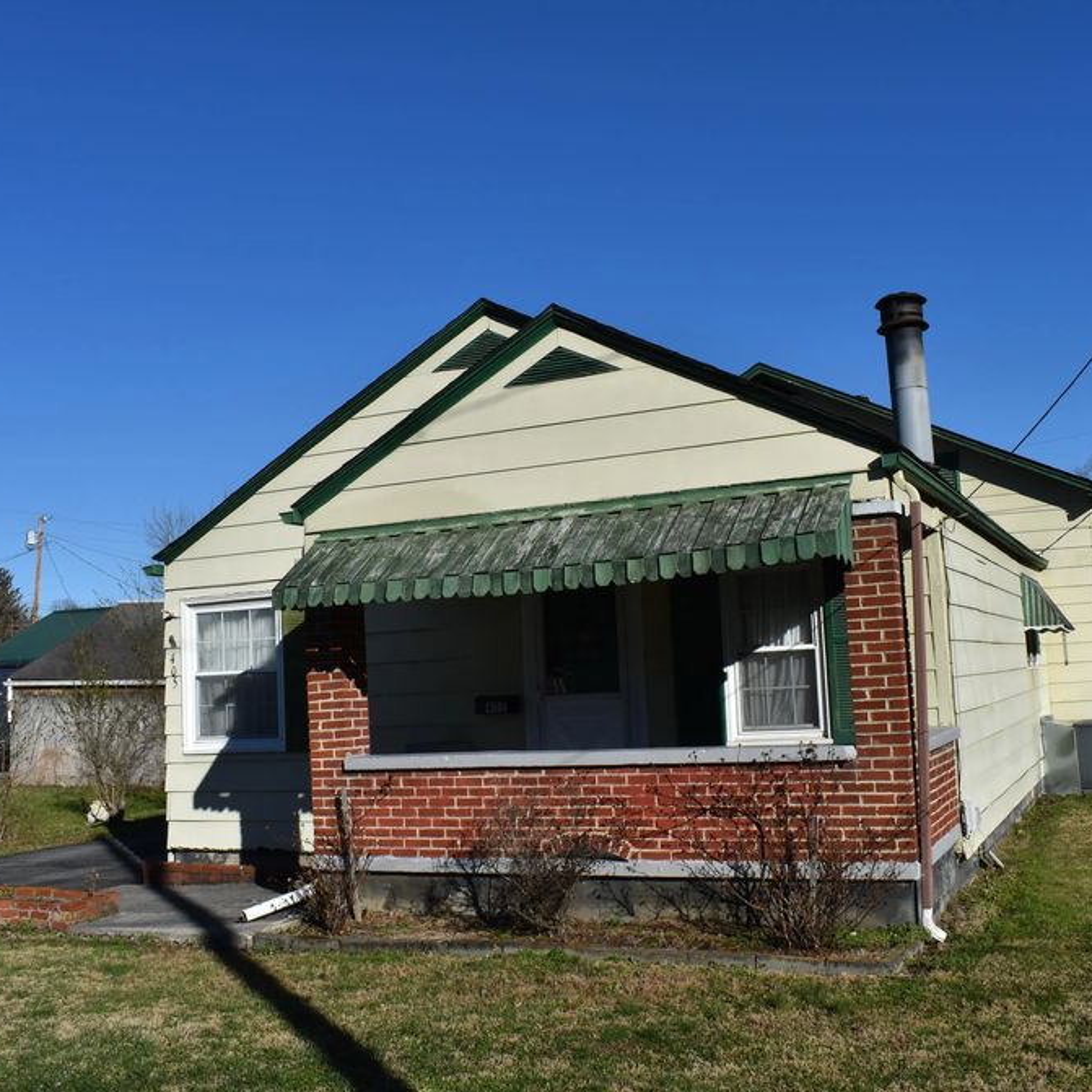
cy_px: 554
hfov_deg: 47.2
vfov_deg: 47.2
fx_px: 1249
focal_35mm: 35
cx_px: 576
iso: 100
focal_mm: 18
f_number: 10
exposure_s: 1/400
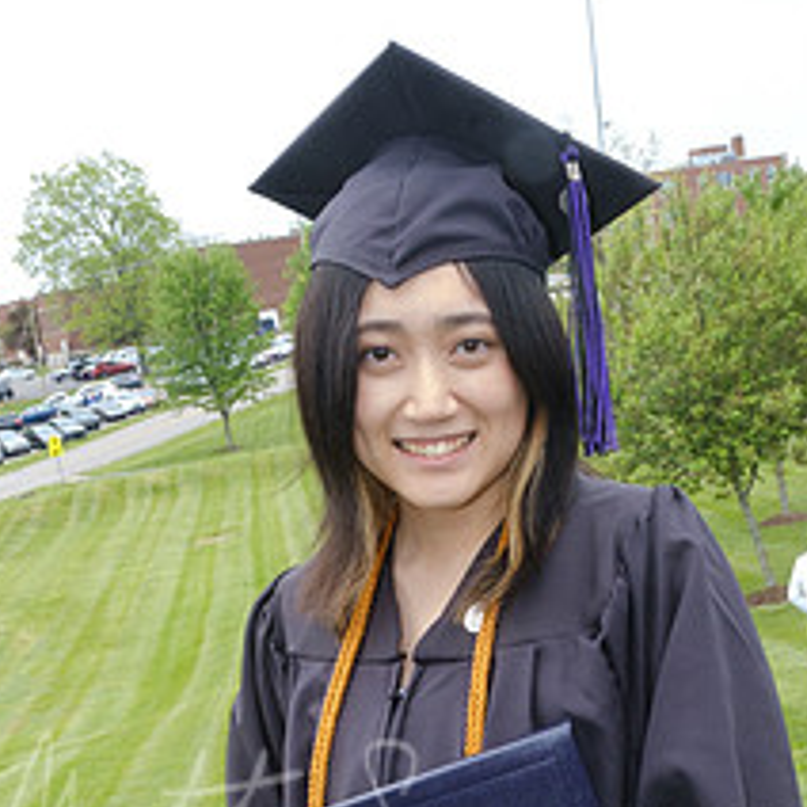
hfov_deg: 24.0
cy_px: 830
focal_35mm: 72
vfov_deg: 22.9
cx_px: 358
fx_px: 1899
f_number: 22
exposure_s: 1/60
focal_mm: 26.5
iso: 2500
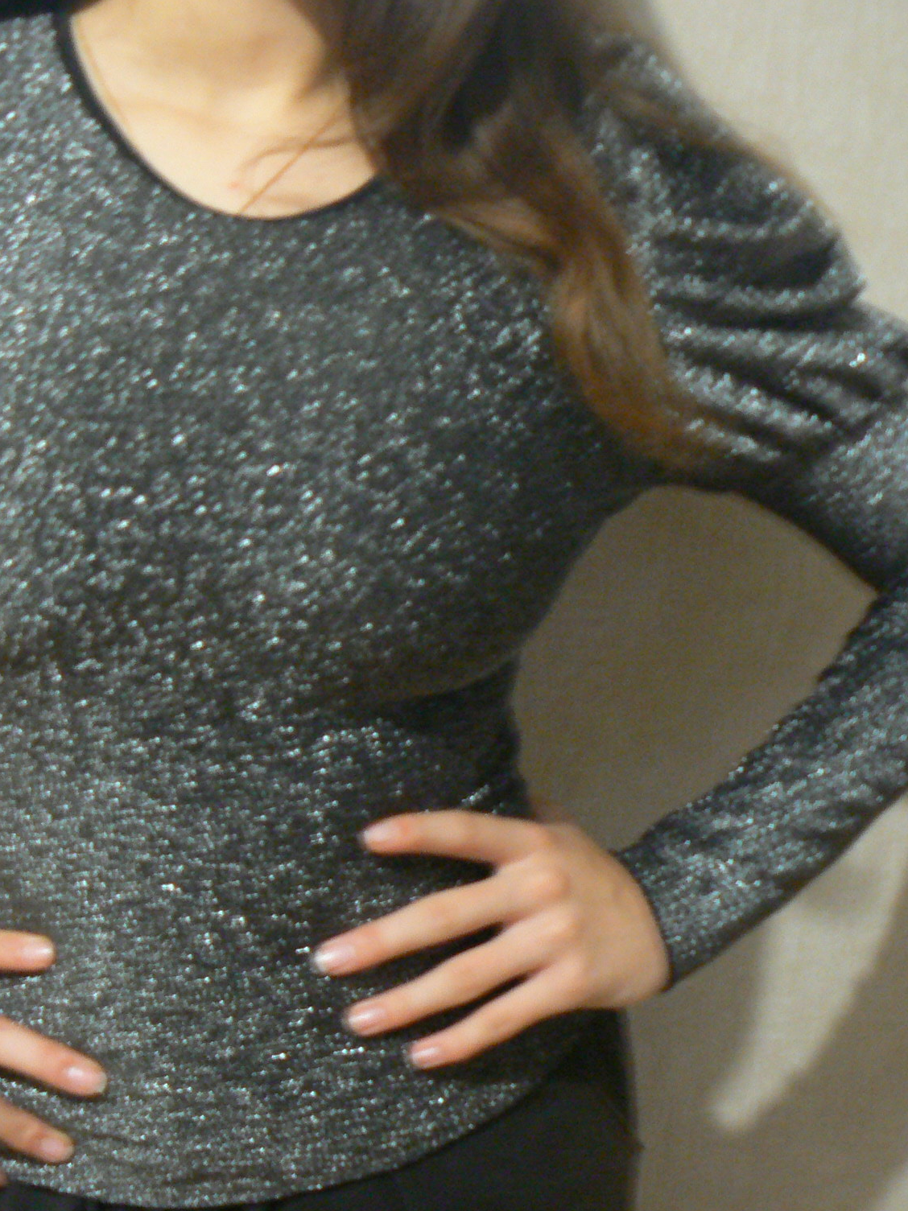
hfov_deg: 29.1
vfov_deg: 38.9
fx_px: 1714
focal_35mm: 49
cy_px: 594
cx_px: 201
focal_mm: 6
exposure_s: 1/2
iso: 200
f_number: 2.8
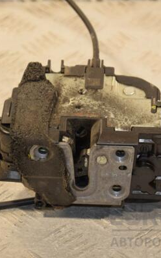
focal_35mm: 208
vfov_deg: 10.1
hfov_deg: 6.3
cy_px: 129
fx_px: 1461
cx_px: 98
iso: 800
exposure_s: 1/200
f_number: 5.6
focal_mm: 90
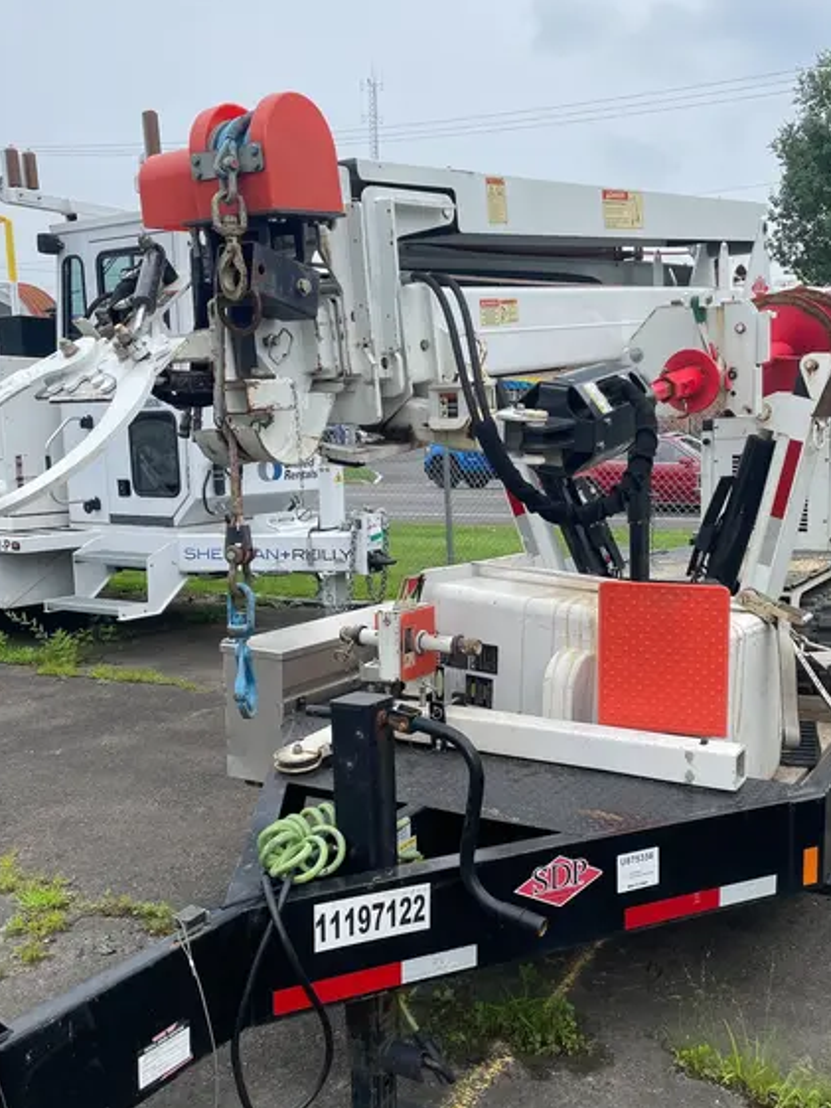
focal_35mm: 34
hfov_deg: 41.6
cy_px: 595
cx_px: 501
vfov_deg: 53.9
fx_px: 1088
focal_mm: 4.2
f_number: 1.6
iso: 32
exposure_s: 1/1618
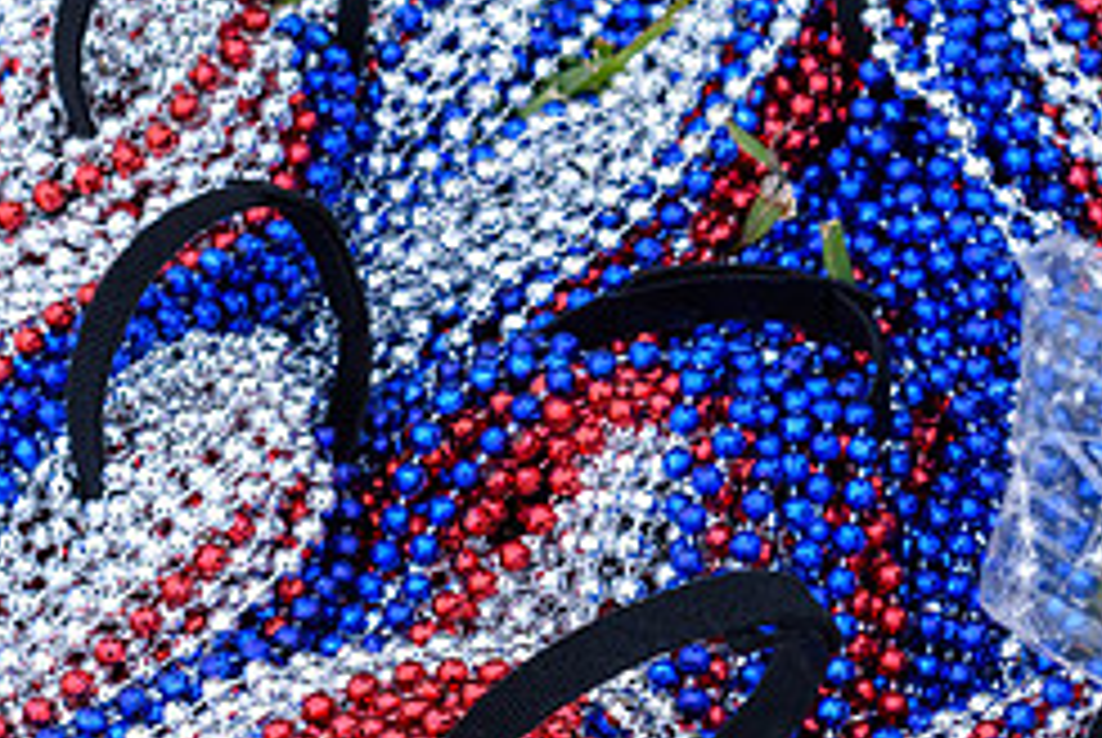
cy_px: 686
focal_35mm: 195
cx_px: -40
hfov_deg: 10.4
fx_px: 5976
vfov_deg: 7.0
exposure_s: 1/250
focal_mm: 55
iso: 200
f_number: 8
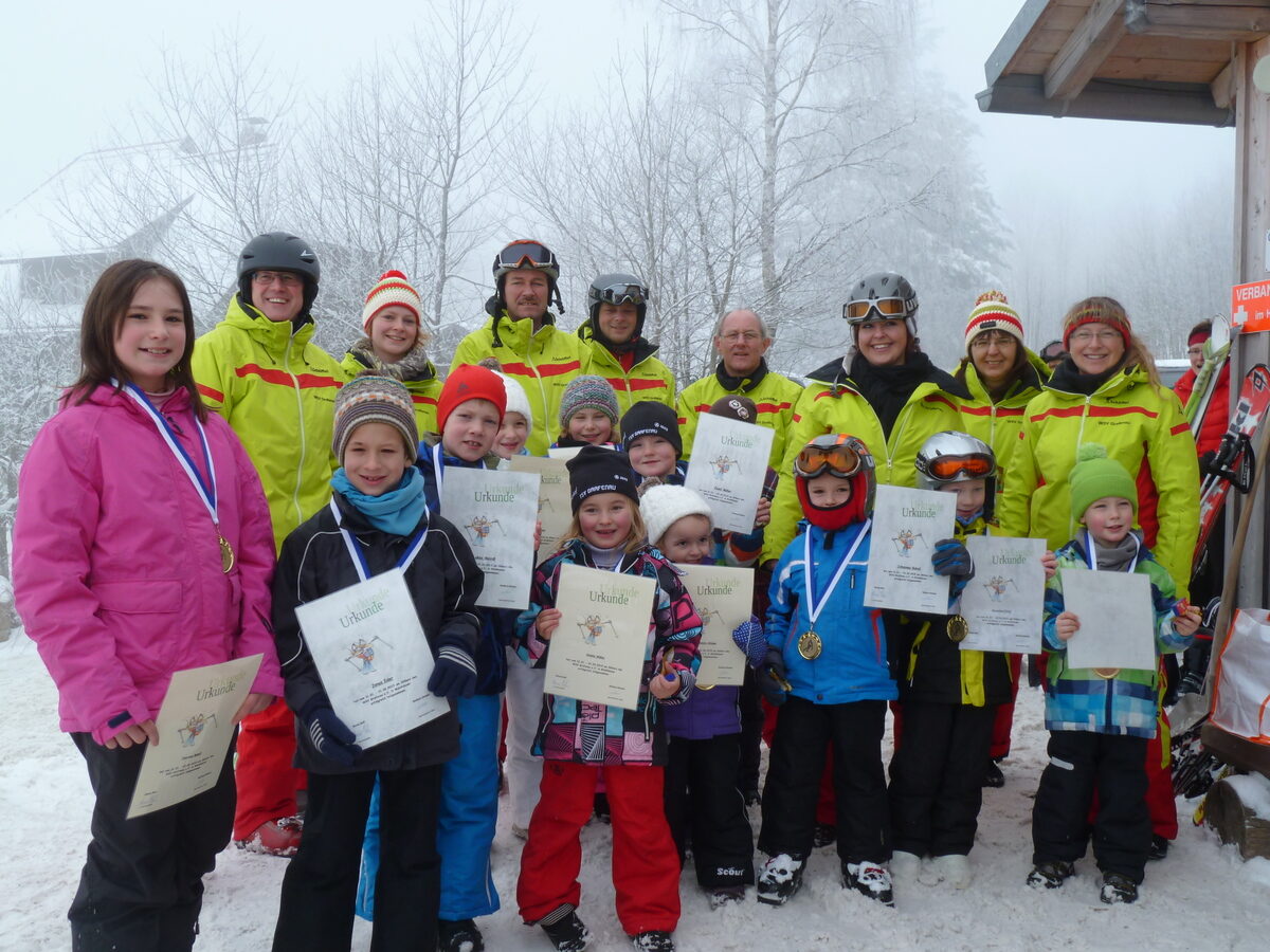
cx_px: 635
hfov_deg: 52.6
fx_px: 1284
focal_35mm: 35
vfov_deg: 40.7
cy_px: 476
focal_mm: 5.7
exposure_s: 1/250
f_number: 4
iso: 80
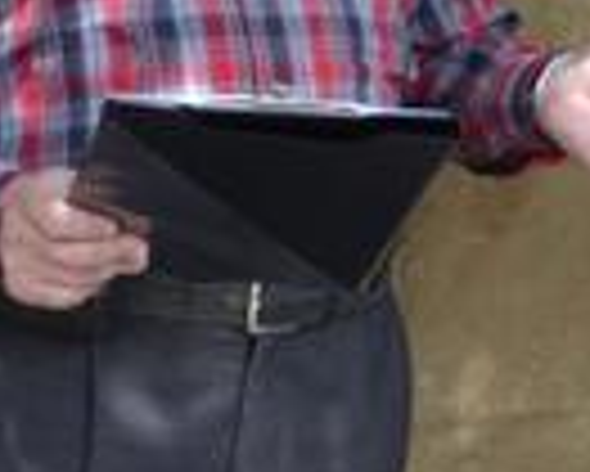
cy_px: -247
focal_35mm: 223
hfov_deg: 8.7
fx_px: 3897
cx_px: 207
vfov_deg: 6.8
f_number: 5.6
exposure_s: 1/125
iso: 250
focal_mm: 26
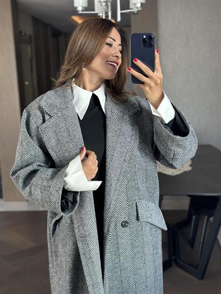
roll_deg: +3.9
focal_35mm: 48
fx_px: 408
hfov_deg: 30.3
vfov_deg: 39.6
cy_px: 147
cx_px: 110
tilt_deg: -19.6
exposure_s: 1/121
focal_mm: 6.86
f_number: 1.78
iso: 100
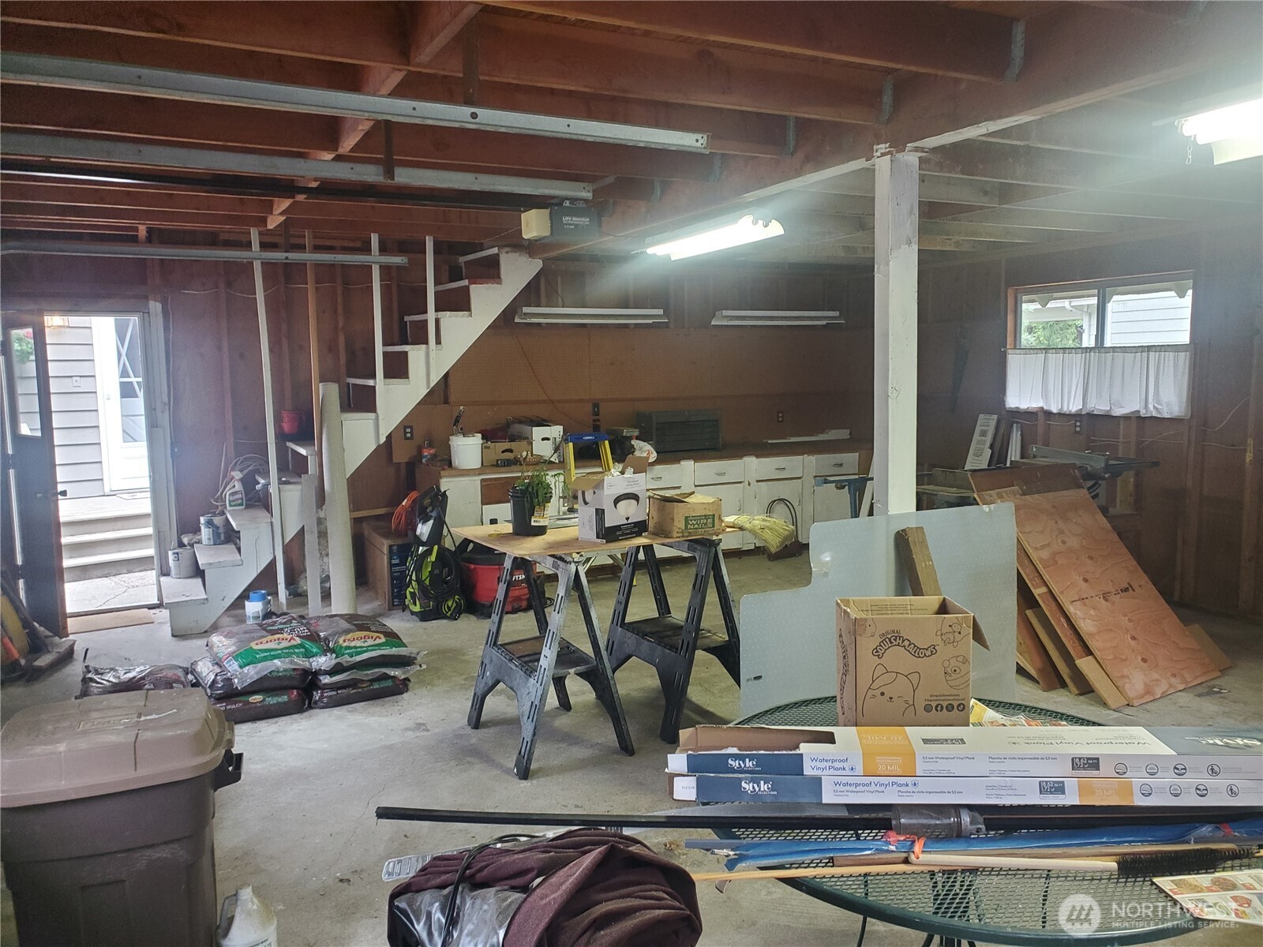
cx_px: 632
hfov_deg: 67.3
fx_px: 949
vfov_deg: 53.1
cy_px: 474
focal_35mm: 26
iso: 250
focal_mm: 4.3
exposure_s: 1/40
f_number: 2.4
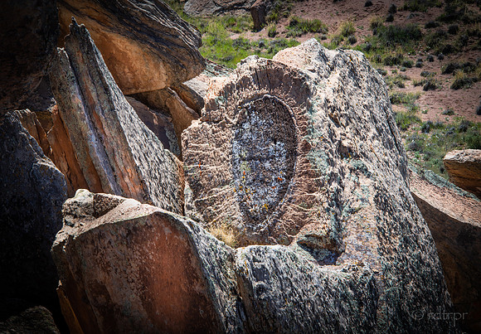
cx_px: 233
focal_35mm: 195
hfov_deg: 10.4
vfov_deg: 7.2
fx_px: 2642
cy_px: 186
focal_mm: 170
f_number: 22
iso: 100
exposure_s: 1/8
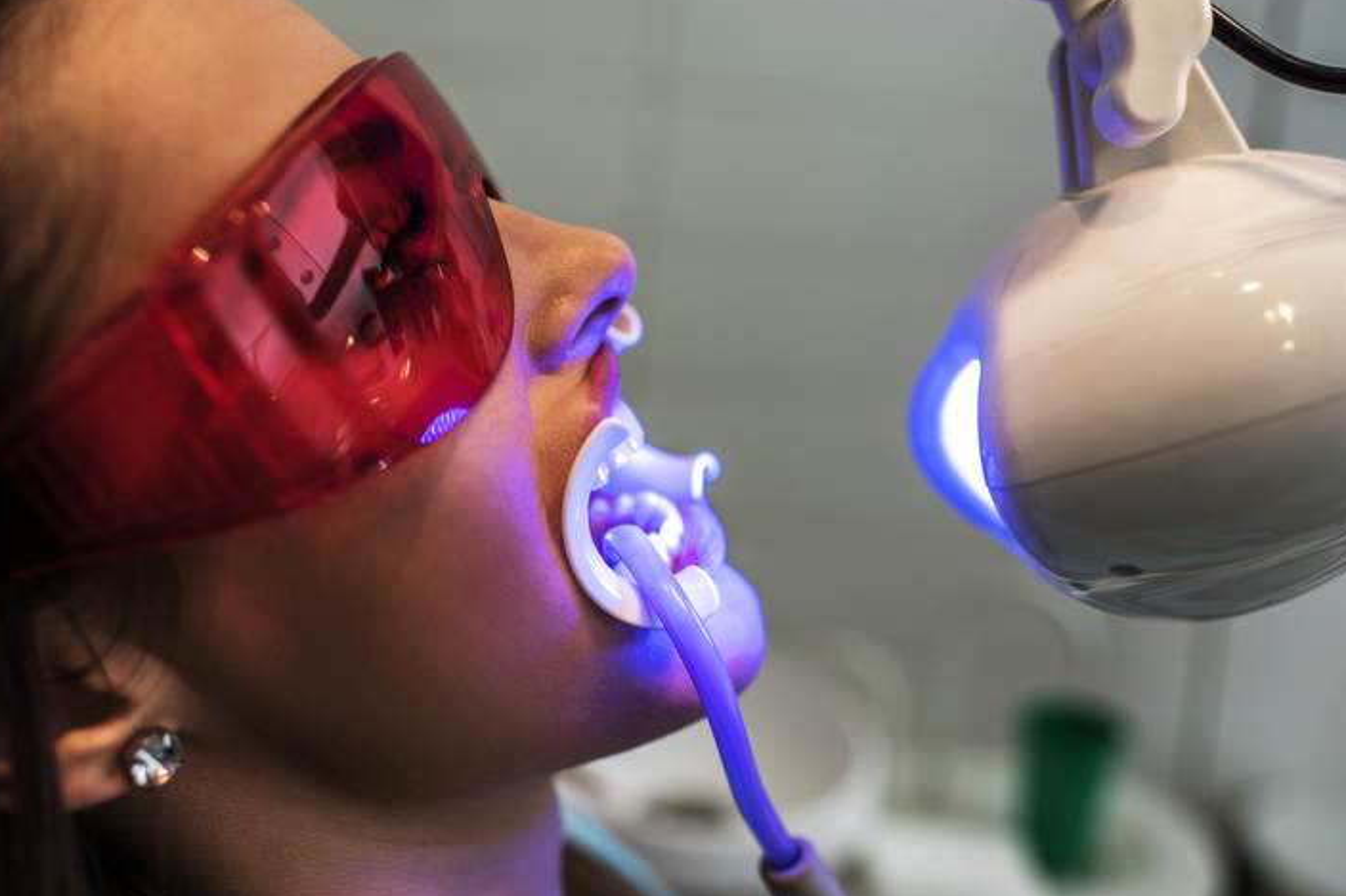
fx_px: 1346
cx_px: 671
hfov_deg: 53.1
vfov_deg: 36.9
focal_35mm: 36
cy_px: 450
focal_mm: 35
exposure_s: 1/125
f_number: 2.8
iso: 64
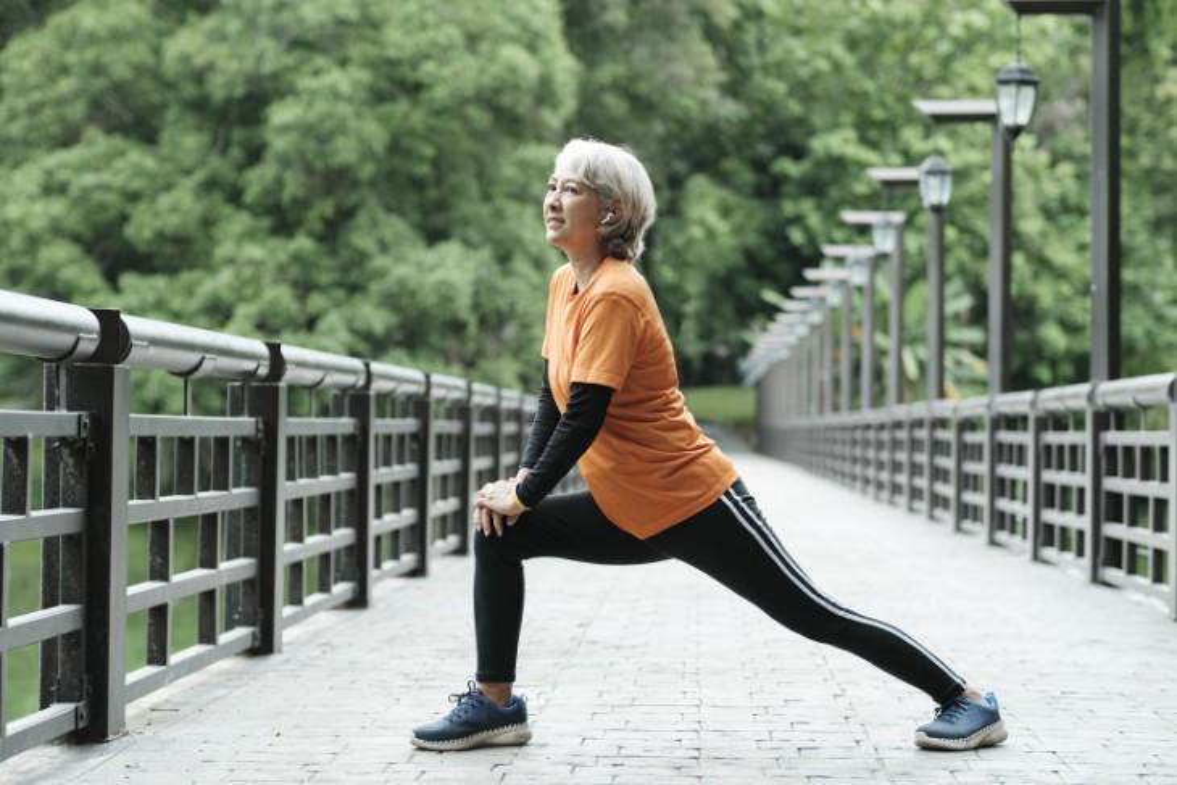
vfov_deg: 18.2
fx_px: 2452
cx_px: 588
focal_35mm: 75
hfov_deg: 27.0
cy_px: 392
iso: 160
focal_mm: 50
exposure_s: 1/400
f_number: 2
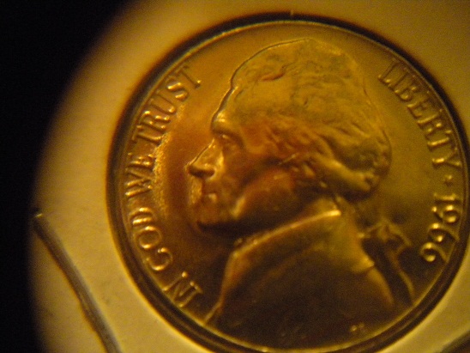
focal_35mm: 35
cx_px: 235
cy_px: 176
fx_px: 475
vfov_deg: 40.7
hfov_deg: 52.6
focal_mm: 6.3
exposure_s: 1/21.6
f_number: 3.1
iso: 800
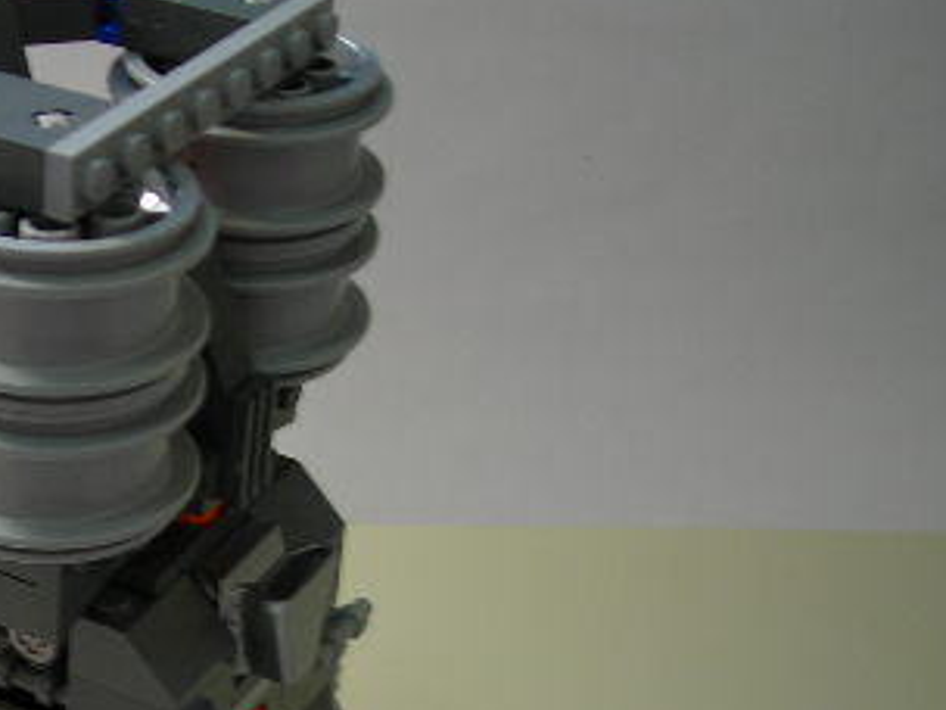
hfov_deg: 23.7
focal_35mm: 80
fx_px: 2186
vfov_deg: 18.2
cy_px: 629
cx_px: 81
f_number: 3.2
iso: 50
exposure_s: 1/11.3
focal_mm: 6.3
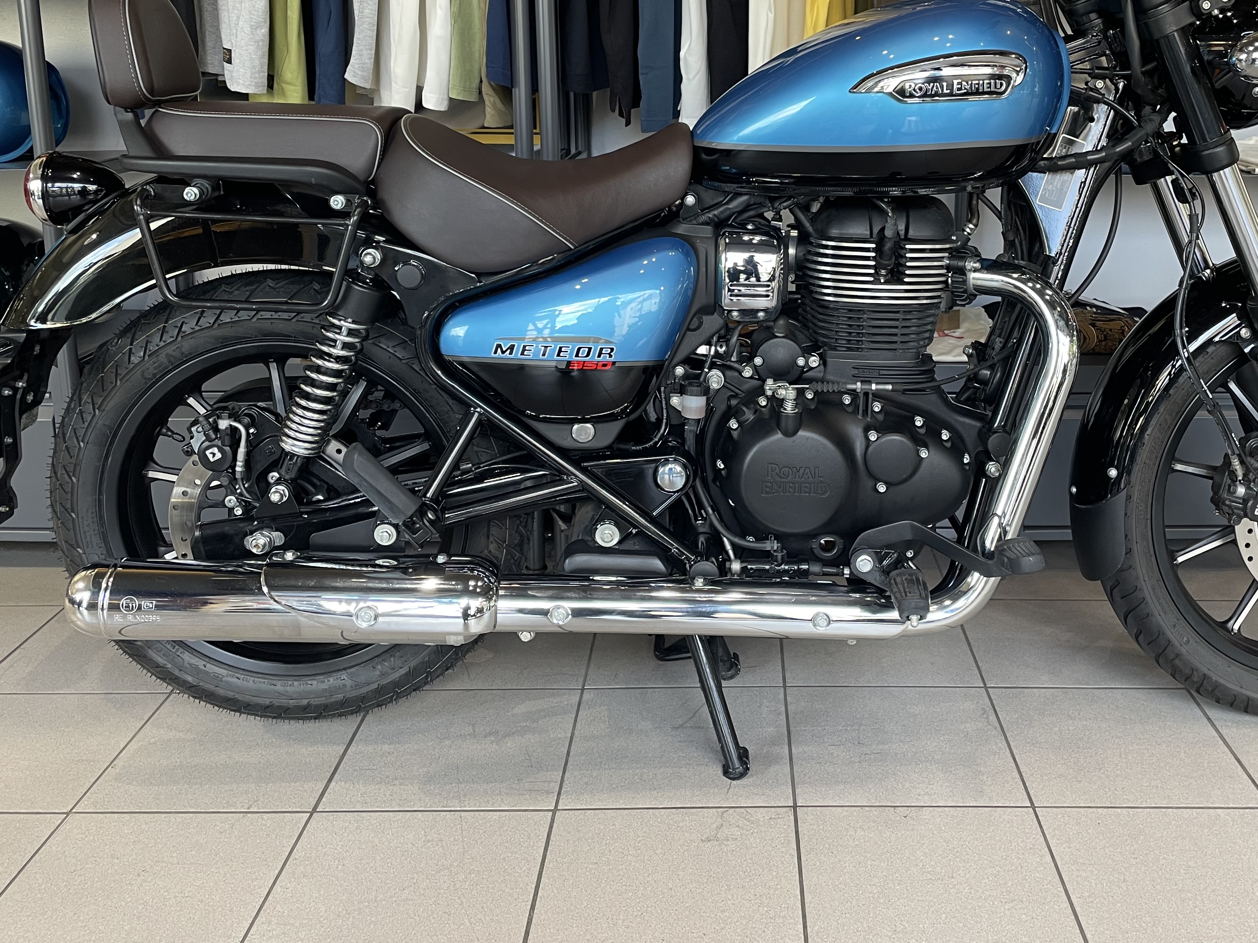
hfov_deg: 52.3
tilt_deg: -11.3
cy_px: 315
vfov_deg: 40.2
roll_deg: -0.4
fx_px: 1272
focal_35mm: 35
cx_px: 746
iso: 80
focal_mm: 4.2
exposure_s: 1/50
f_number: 1.6
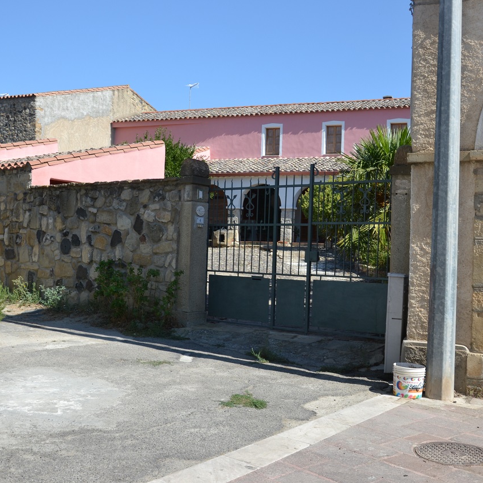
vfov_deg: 41.3
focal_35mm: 41
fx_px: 642
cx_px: 282
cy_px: 242
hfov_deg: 41.1
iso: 100
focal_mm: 21
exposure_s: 1/160
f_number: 6.3
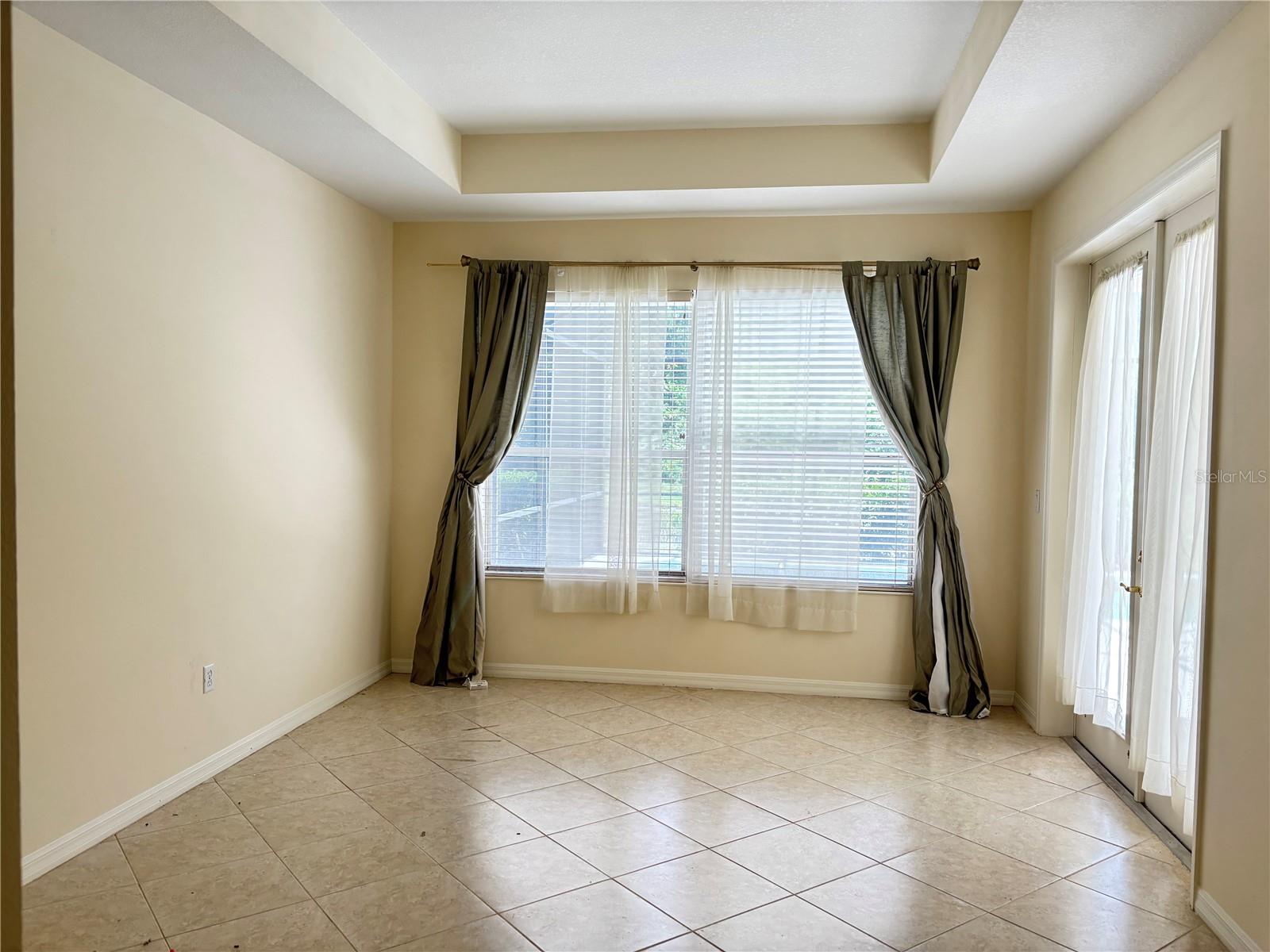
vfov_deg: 53.1
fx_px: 954
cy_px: 476
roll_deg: -1.1
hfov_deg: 67.3
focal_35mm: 26
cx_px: 635
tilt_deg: -3.0
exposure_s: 1/100
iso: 125
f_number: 1.6
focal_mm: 5.96
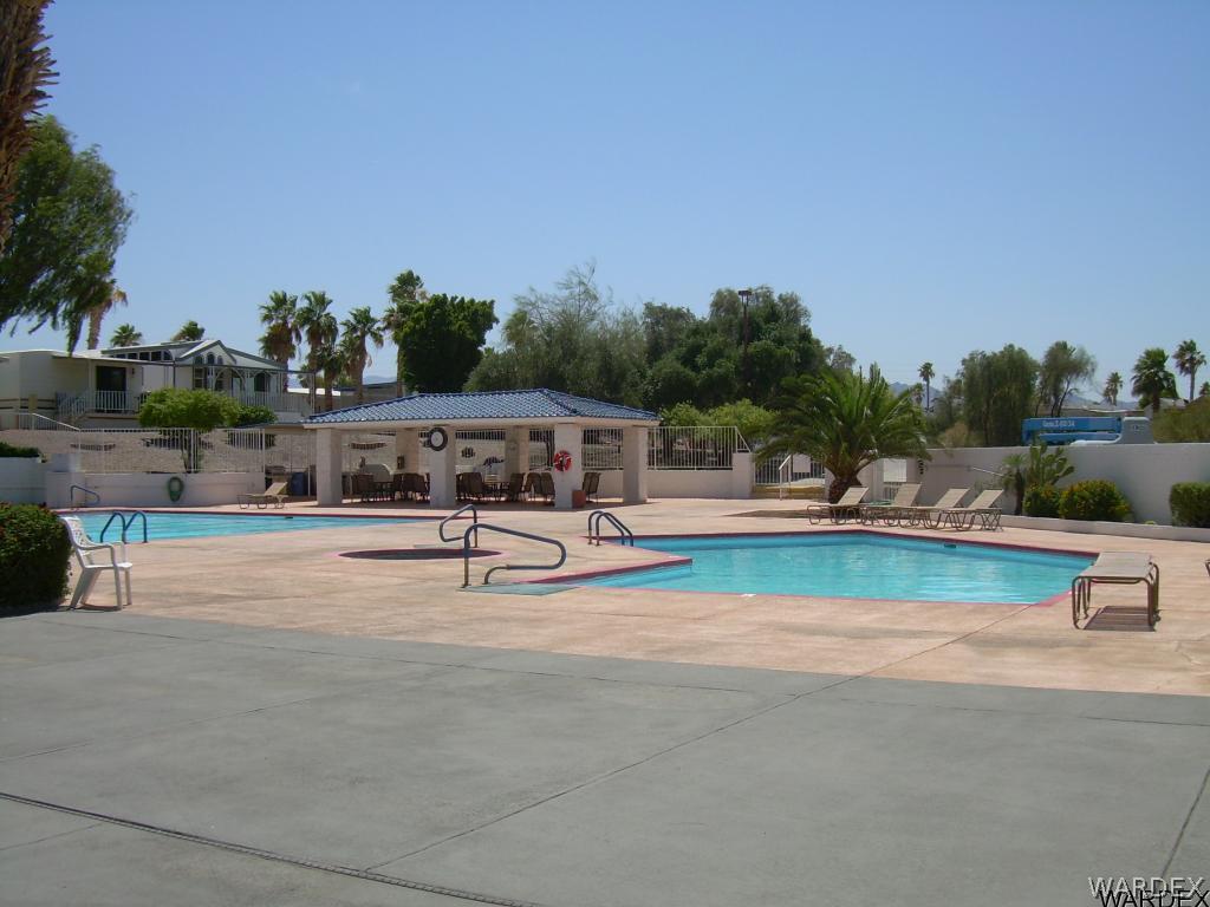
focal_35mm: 38
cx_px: 605
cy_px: 454
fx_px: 1328
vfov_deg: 37.7
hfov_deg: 49.0
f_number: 4.6
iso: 50
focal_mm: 6.3
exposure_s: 1/771
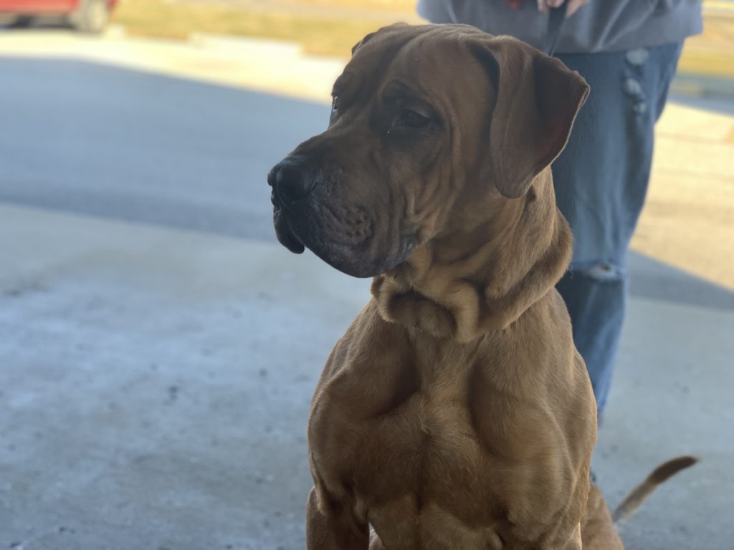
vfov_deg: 28.0
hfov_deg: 36.8
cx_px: 367
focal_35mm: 52
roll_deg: -2.9
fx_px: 1103
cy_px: 275
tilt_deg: -16.1
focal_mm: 6
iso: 20
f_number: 2.4
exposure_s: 1/122
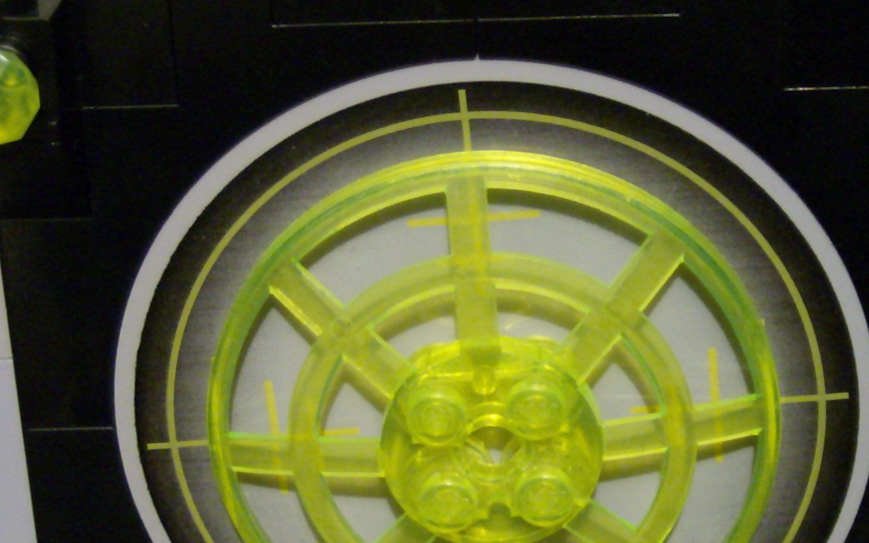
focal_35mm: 115
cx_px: 483
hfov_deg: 18.1
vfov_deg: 11.4
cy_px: 382
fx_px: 2724
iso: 200
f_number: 3.4
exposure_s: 1/3.87
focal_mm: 9.3
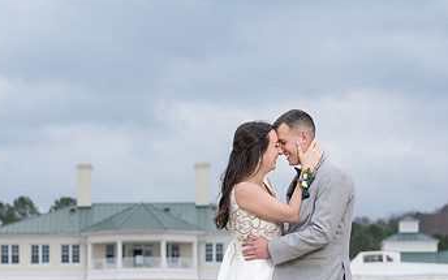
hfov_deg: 9.9
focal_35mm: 212
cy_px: 256
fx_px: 2588
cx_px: 171
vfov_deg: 6.2
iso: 320
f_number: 5.6
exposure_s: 1/250
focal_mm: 117
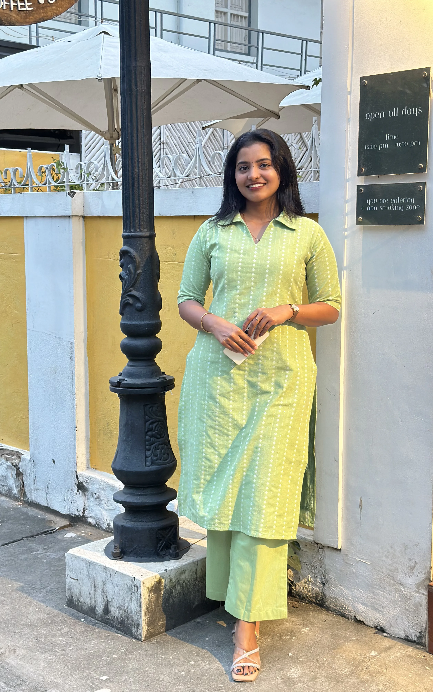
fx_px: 963
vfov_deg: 39.6
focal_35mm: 51
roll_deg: -1.0
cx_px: 192
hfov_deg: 25.3
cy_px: 346
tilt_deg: -6.6
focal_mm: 6.86
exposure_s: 1/50
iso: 250
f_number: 1.78
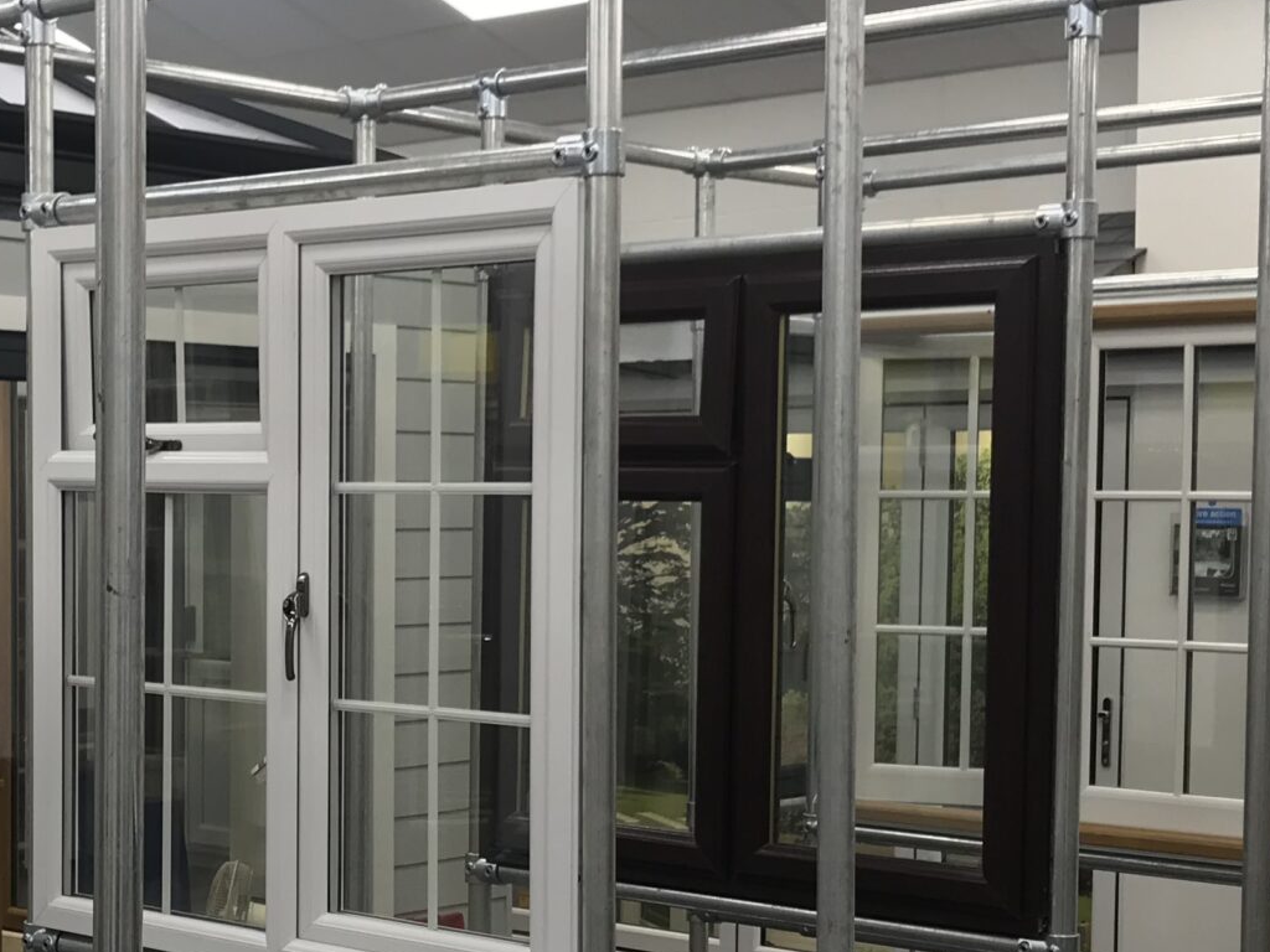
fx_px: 2568
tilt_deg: -3.8
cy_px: 662
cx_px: 345
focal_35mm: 70
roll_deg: +0.0
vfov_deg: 20.9
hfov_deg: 27.5
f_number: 1.8
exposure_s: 1/50
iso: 25
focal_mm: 3.99
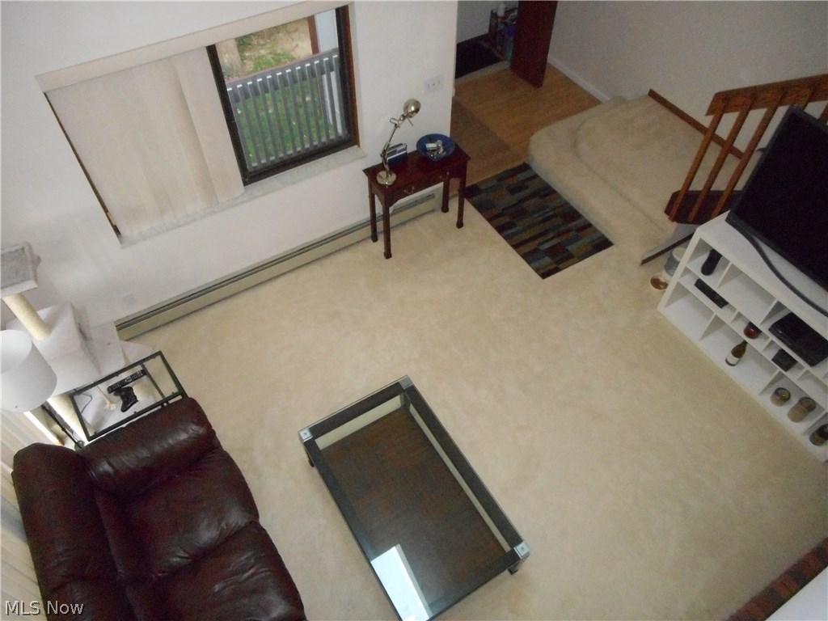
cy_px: 310
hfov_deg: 69.4
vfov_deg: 54.9
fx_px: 598
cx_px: 414
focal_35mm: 25
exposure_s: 1/25
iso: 1000
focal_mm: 4.5
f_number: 3.7
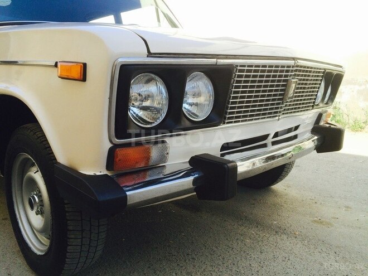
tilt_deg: -8.9
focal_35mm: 29
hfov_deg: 61.7
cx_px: 184
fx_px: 308
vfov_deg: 48.2
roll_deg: -1.4
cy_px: 138
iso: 32
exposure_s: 1/672
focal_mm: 4.15
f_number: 2.2
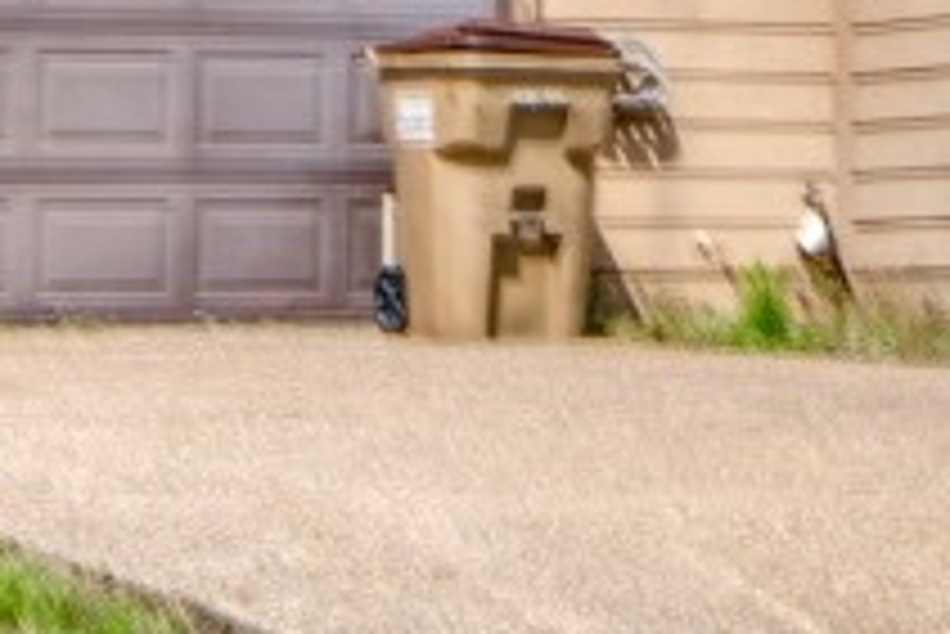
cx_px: 1022
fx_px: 5044
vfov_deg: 7.2
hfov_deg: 10.6
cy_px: -31
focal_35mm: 191
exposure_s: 1/60
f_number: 22
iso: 100
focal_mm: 35
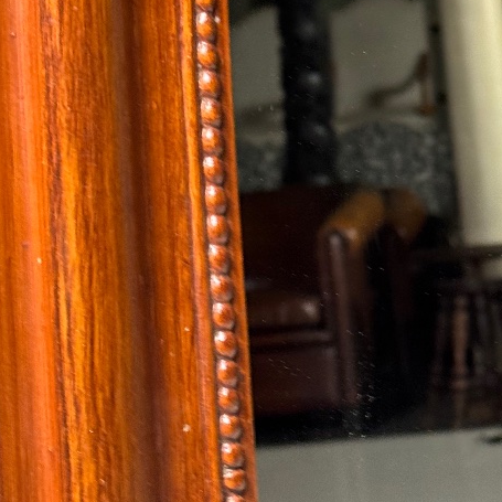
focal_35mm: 112
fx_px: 1838
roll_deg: +0.5
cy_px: 136
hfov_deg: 15.6
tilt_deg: -4.7
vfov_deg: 15.5
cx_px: 264
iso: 250
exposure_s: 1/50
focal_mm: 6.76
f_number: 1.78
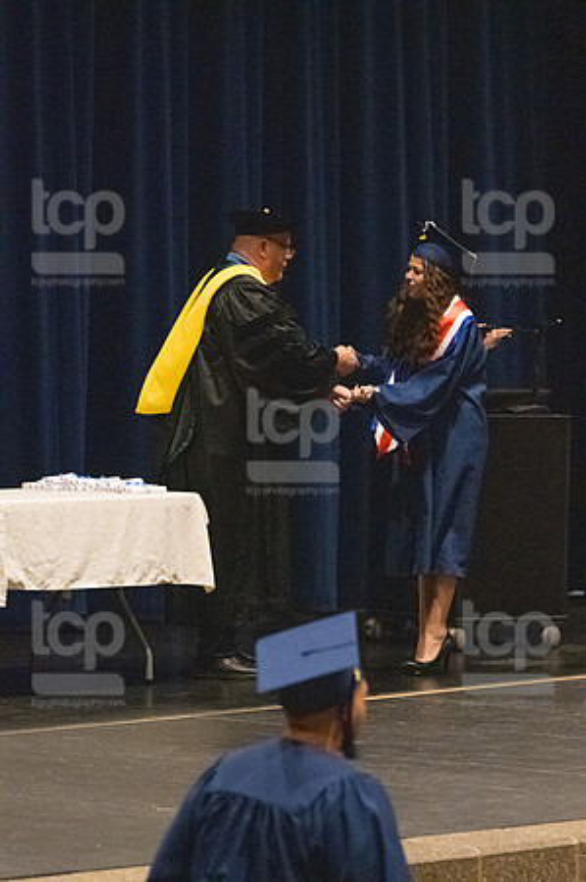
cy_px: 441
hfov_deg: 7.9
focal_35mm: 174
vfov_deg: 11.8
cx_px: 293
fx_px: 4258
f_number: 3.2
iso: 10000
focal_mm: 116
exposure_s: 1/400
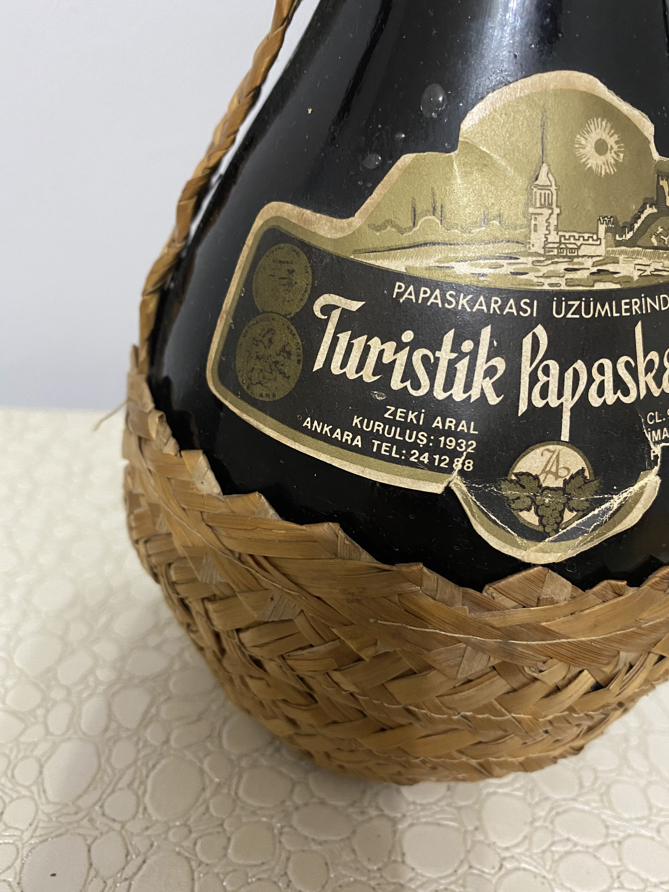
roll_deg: -6.6
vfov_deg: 67.3
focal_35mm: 26
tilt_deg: -28.4
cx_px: 334
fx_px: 670
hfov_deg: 53.1
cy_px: 446
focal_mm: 4.25
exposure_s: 1/25
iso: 500
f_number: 1.8
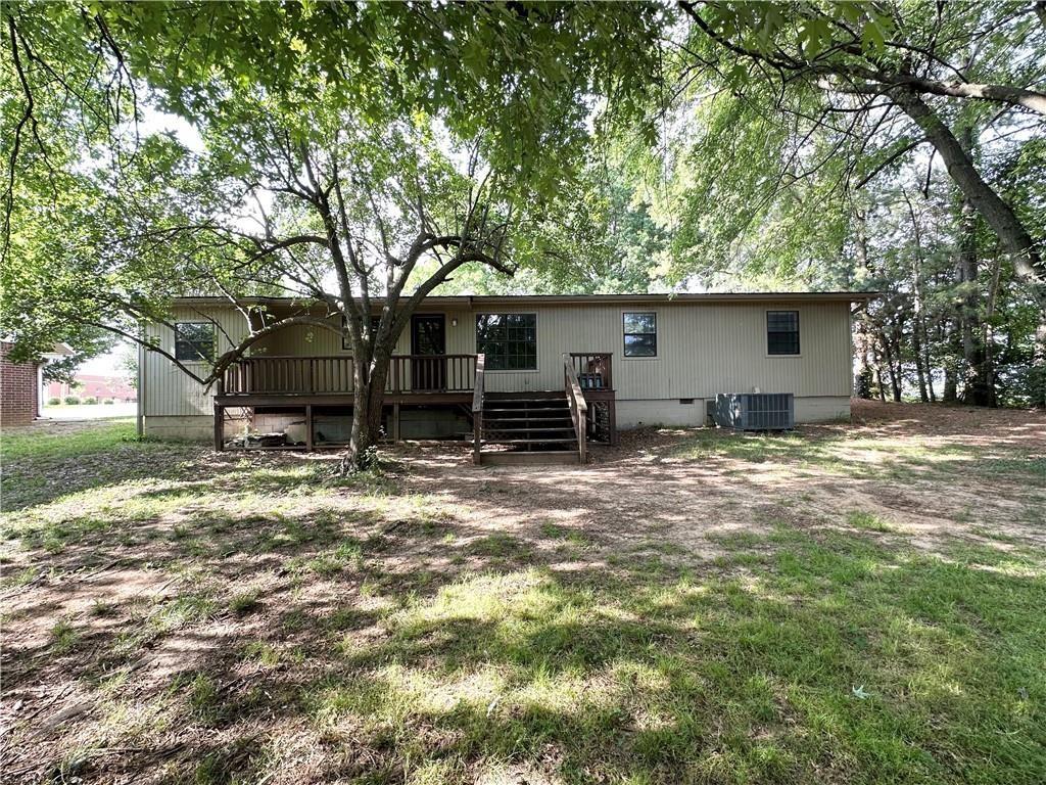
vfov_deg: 85.7
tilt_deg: +1.3
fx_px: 423
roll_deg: +0.9
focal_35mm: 14
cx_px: 523
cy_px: 392
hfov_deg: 102.1
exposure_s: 1/99
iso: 50
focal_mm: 2.22
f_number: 2.2
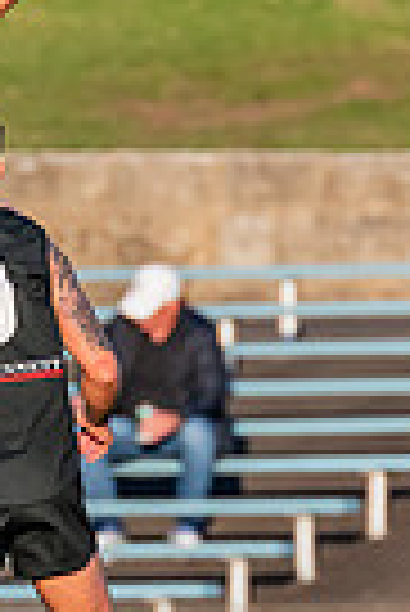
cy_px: 115
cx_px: -197
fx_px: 38542
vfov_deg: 0.9
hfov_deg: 0.6
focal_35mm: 2262
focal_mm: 420
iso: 800
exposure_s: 1/1600
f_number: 6.3
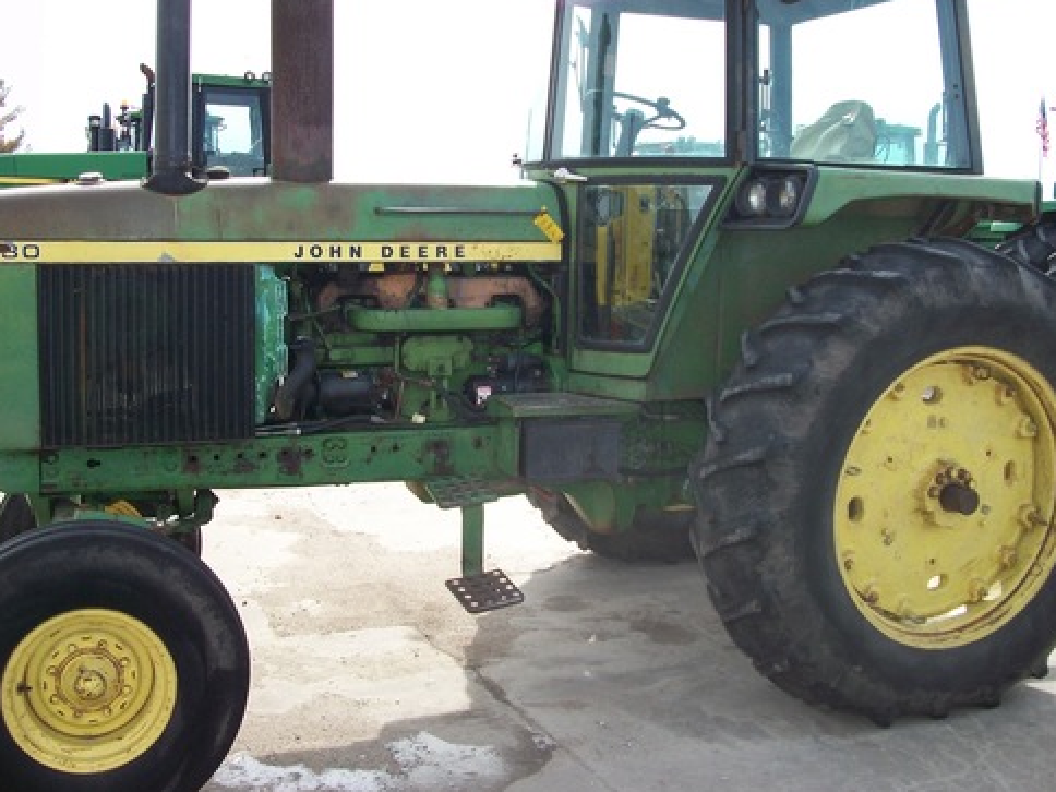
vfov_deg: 39.6
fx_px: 1098
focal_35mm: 36
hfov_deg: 51.3
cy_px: 358
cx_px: 506
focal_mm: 5.7
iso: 80
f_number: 2.9
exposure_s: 1/500
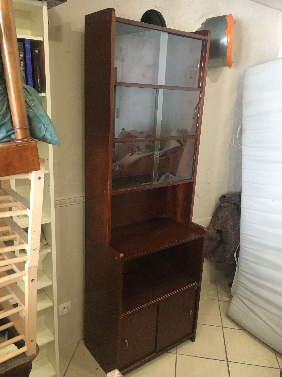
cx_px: 141
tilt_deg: -15.8
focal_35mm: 29
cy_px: 188
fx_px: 315
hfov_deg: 48.2
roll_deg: -1.6
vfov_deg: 61.7
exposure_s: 1/25
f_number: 2.2
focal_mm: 4.15
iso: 200
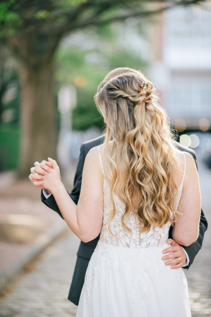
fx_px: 748
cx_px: 106
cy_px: 158
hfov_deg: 16.0
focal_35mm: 85
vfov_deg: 23.9
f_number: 1.6
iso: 200
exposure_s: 1/640
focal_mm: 85
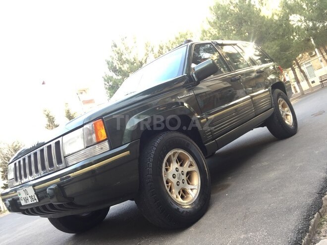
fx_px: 274
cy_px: 122
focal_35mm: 29
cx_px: 164
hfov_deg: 61.7
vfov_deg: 48.2
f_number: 2.2
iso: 32
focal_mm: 4.15
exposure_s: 1/50
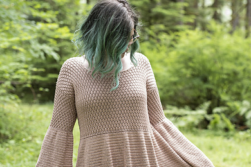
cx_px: 162
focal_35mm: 82
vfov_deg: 16.6
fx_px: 572
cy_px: 120
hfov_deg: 24.7
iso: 400
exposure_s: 1/125
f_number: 3.5
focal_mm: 50
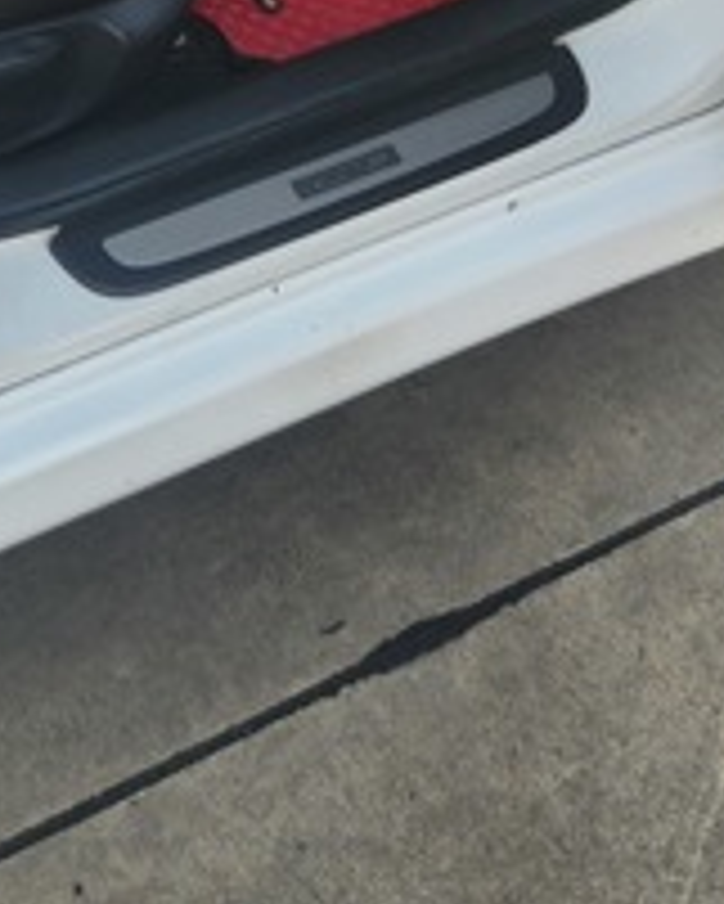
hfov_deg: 22.7
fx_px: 1793
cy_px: -405
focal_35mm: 67
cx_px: 220
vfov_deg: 23.4
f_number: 1.8
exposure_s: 1/180
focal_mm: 5.4
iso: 20
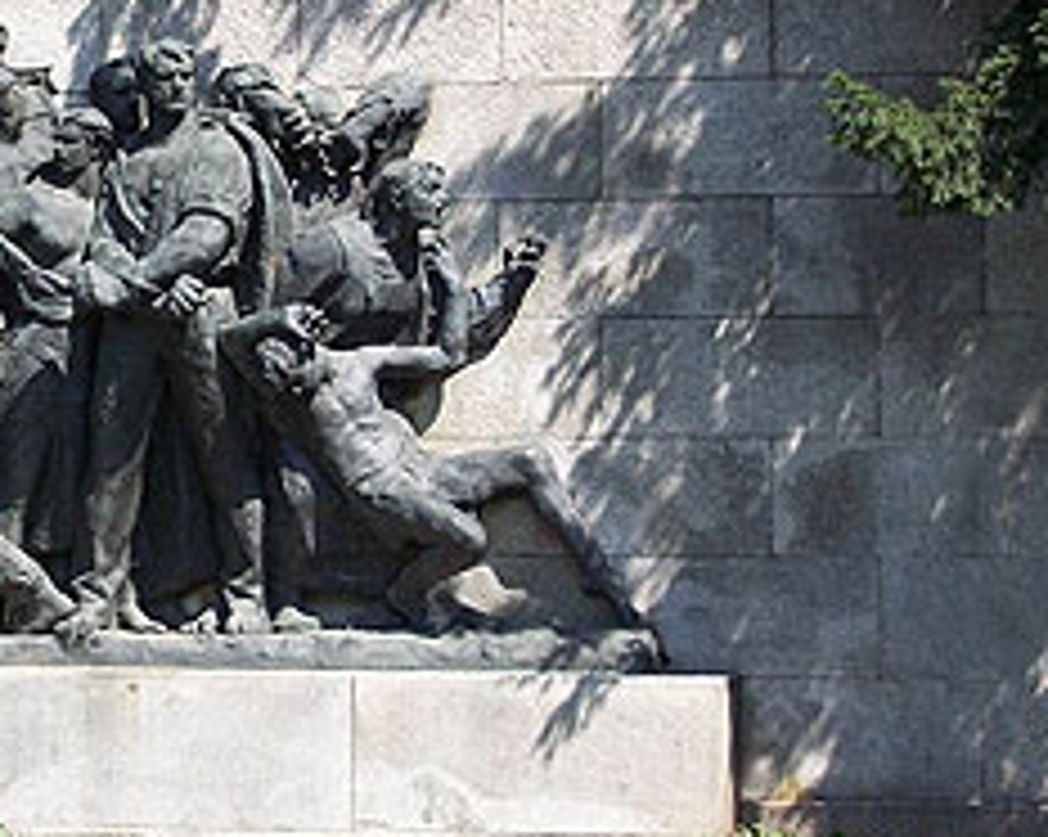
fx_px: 4091
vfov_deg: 11.7
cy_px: 284
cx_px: 238
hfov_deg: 14.5
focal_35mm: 132
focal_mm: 11.6
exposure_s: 1/486
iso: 80
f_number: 3.8
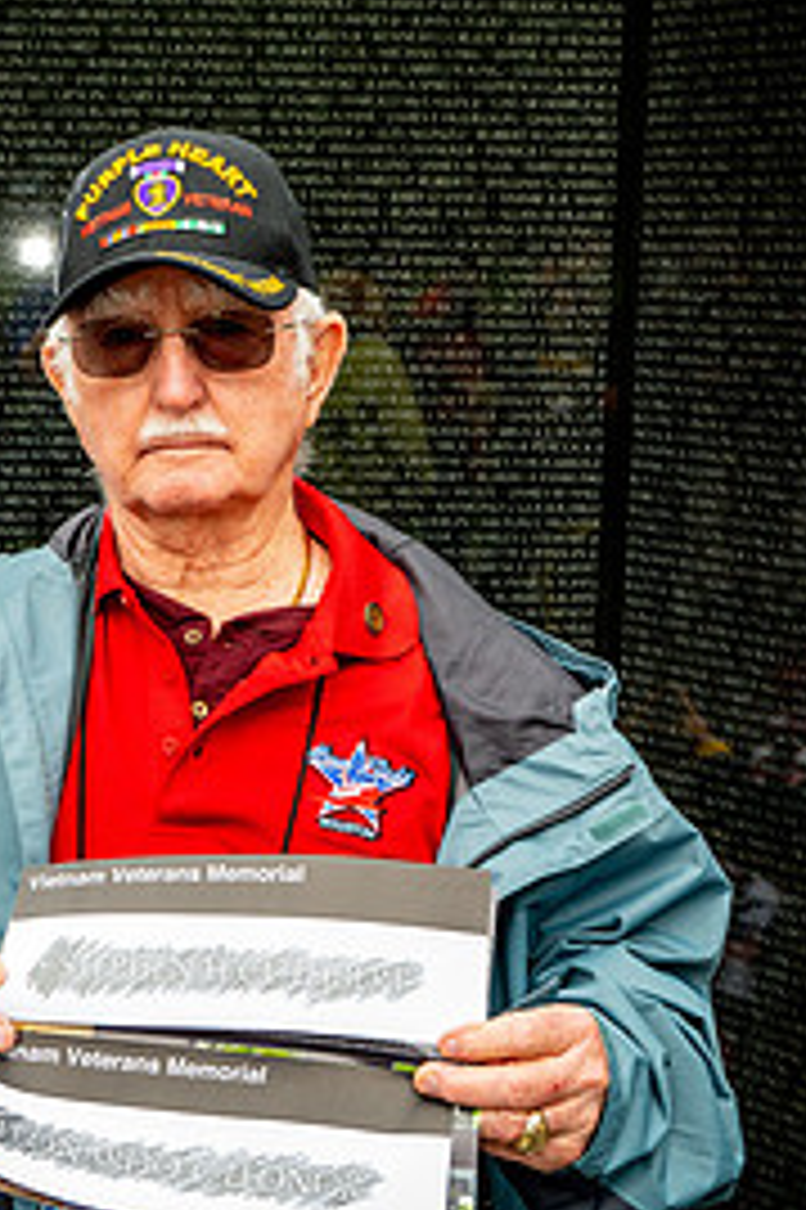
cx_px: 209
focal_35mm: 67
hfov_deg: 20.1
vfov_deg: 30.1
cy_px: 648
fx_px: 2253
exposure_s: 1/640
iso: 800
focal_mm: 40
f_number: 8
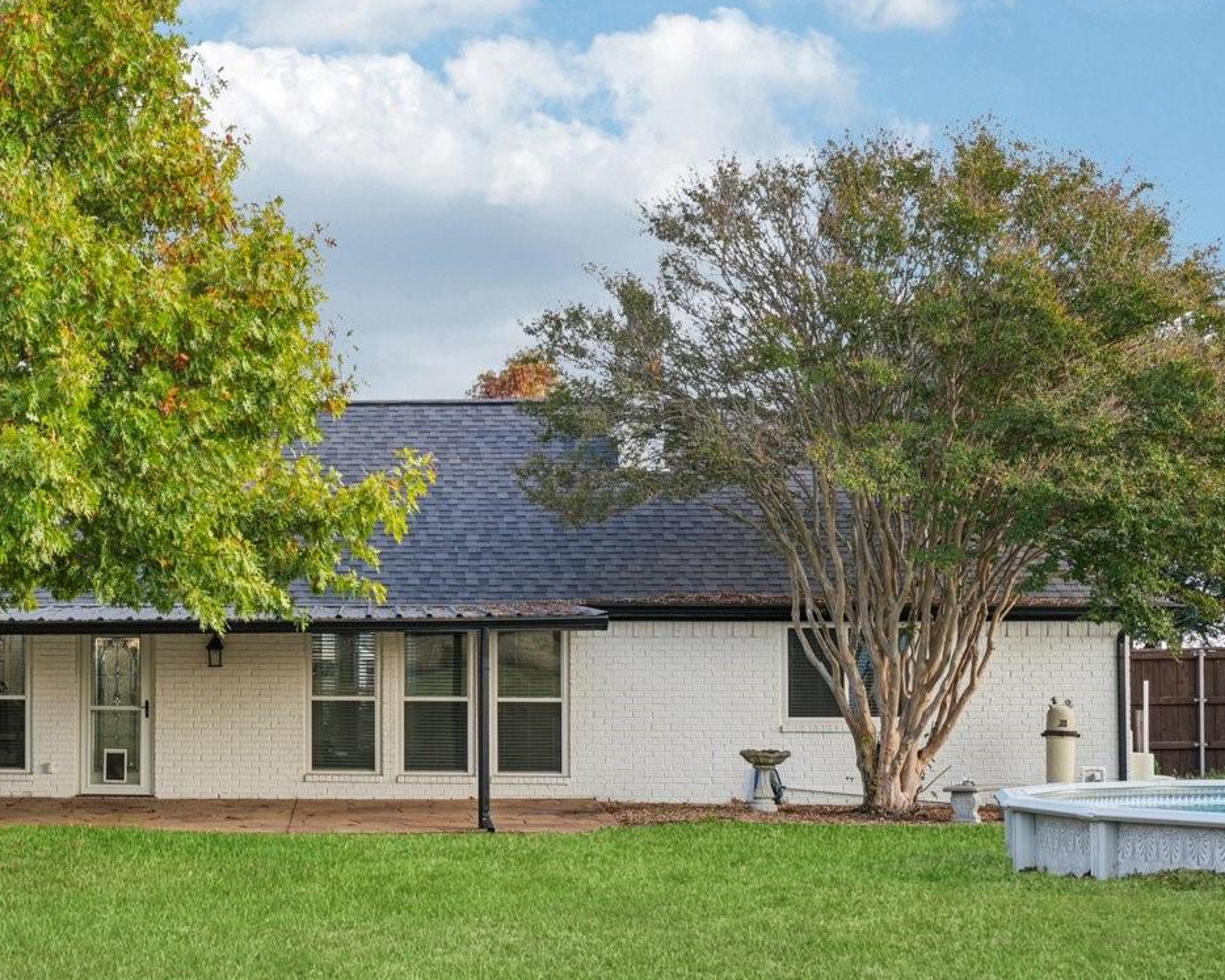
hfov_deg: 25.6
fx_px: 2610
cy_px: 567
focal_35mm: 72
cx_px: 131
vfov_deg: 21.2
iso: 100
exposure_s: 1/40
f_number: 8
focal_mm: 35
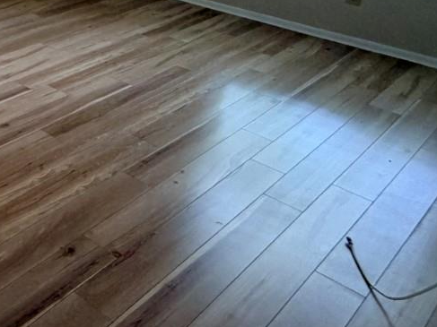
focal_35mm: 46
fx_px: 581
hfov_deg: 30.7
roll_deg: +0.0
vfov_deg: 28.2
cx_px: -153
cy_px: -48
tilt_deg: -14.2
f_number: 2.2
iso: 160
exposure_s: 1/60
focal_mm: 2.22
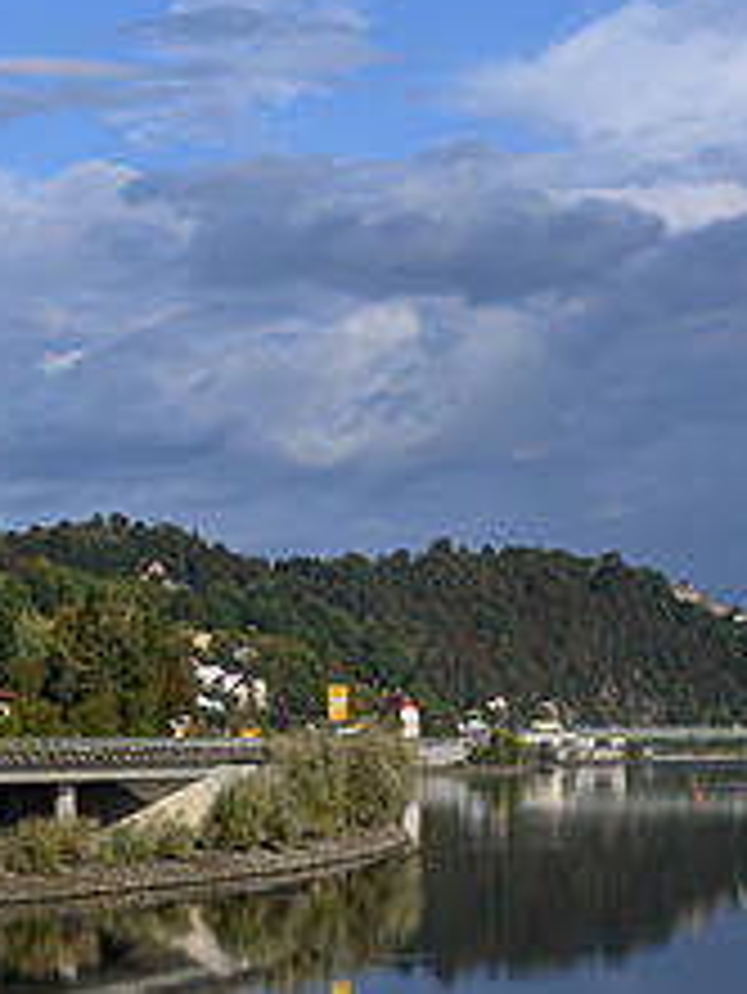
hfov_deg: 12.0
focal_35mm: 121
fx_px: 3478
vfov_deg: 16.2
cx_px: -90
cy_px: 661
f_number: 8
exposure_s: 1/320
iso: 64
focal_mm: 32
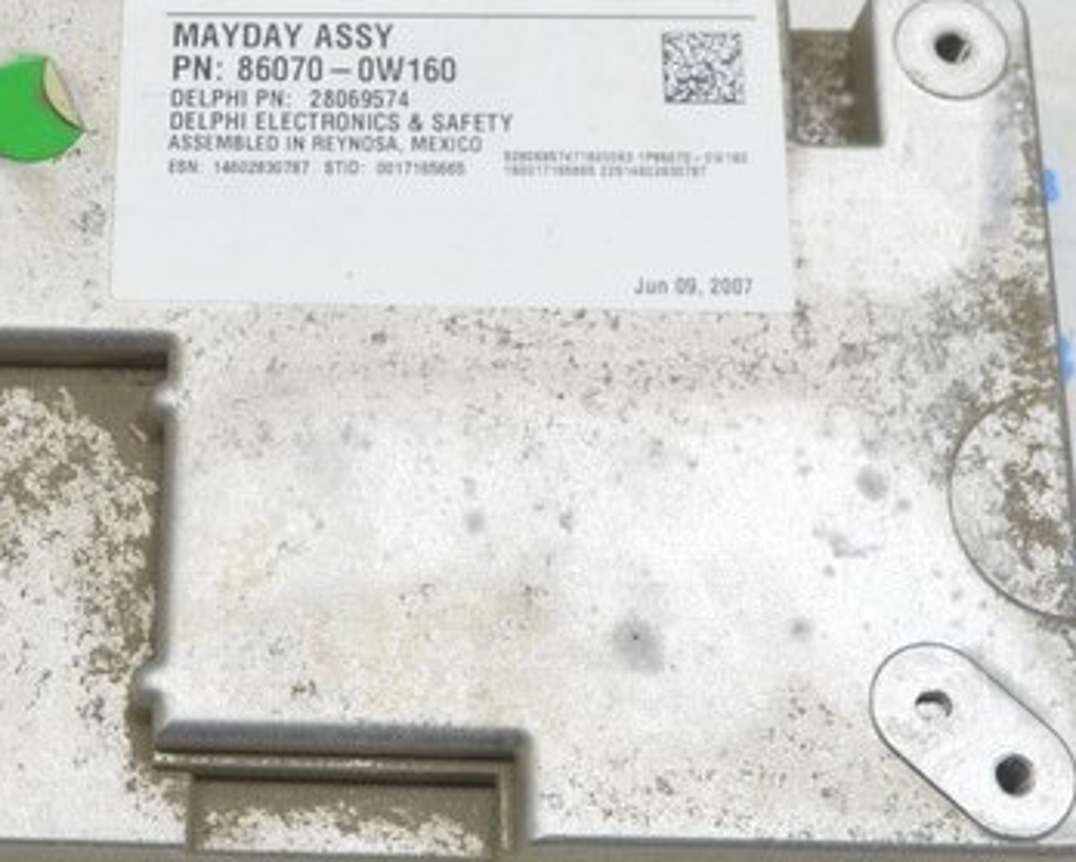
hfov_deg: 20.7
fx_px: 2900
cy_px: 85
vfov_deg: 16.7
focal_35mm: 91
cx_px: 192
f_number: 5.6
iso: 400
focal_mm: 22
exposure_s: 1/20
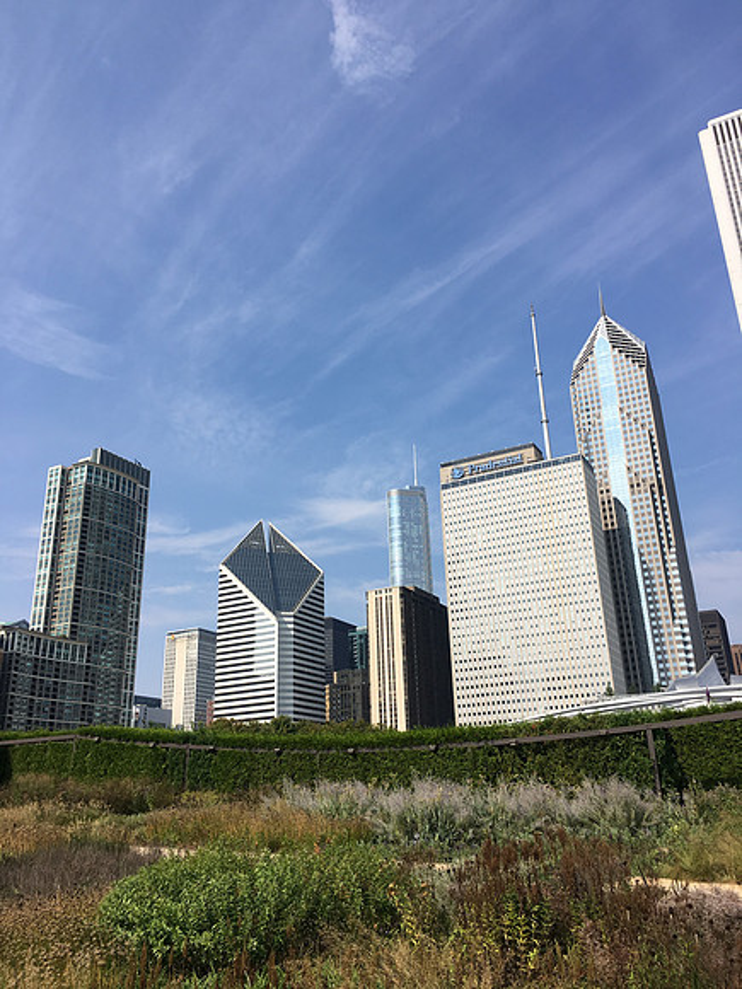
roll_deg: +2.8
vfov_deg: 61.7
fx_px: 829
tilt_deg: +21.5
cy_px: 494
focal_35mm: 29
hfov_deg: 48.2
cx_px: 371
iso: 25
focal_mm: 4.15
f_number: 2.2
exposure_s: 1/2198
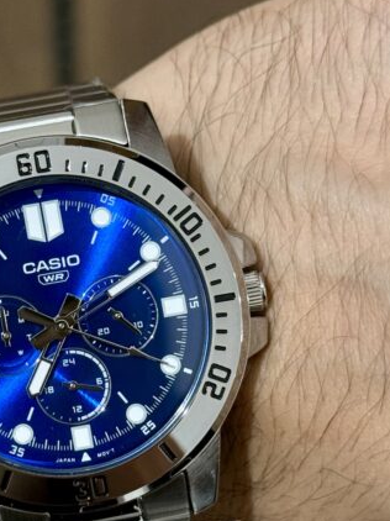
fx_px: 1368
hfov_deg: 16.2
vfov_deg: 21.4
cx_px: 107
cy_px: 359
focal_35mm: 91
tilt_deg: -68.3
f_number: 1.78
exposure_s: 1/33
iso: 200
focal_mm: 6.76
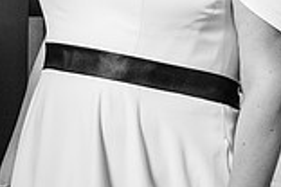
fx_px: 1218
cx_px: 283
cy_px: -6
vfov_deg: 8.7
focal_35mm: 156
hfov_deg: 13.0
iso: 2000
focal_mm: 35
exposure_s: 1/200
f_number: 6.3
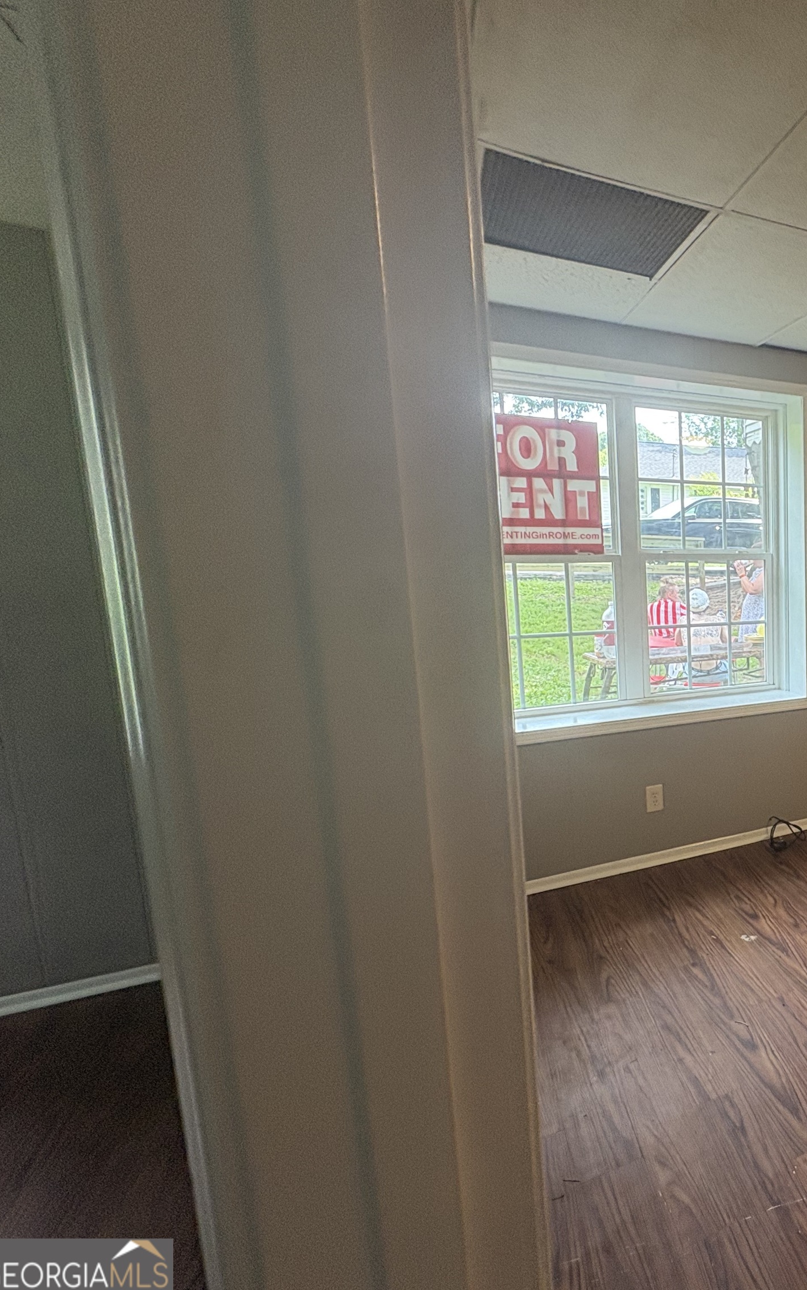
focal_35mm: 20
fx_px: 704
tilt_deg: -6.7
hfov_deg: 47.0
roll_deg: +1.5
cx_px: 848
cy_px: 652
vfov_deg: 85.1
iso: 125
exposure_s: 1/120
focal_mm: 2.22
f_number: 2.2
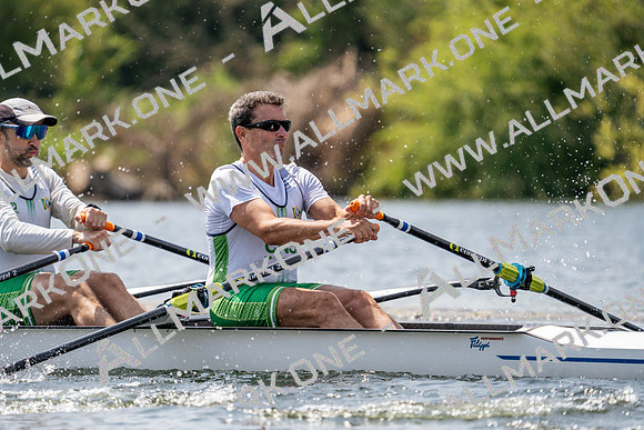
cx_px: 322
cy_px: 215
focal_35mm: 415
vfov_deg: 3.3
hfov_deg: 5.0
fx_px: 7425
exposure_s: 1/1600
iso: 250
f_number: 6.3
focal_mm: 415
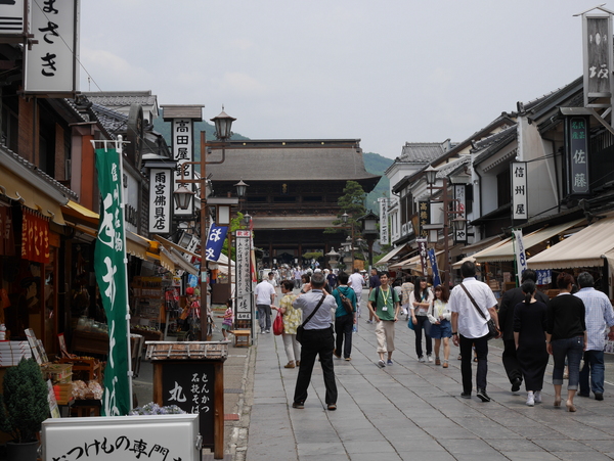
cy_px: 230
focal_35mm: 64
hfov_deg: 30.2
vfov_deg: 23.0
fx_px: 1136
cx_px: 307
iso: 200
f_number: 9
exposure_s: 1/400
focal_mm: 32
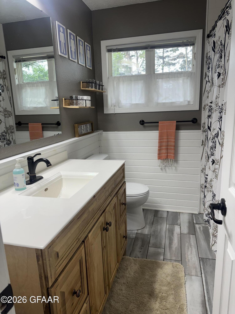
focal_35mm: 24
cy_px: 157
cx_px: 118
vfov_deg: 71.6
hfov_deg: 56.8
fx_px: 217
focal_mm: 6.76
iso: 80
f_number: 1.78
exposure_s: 1/120
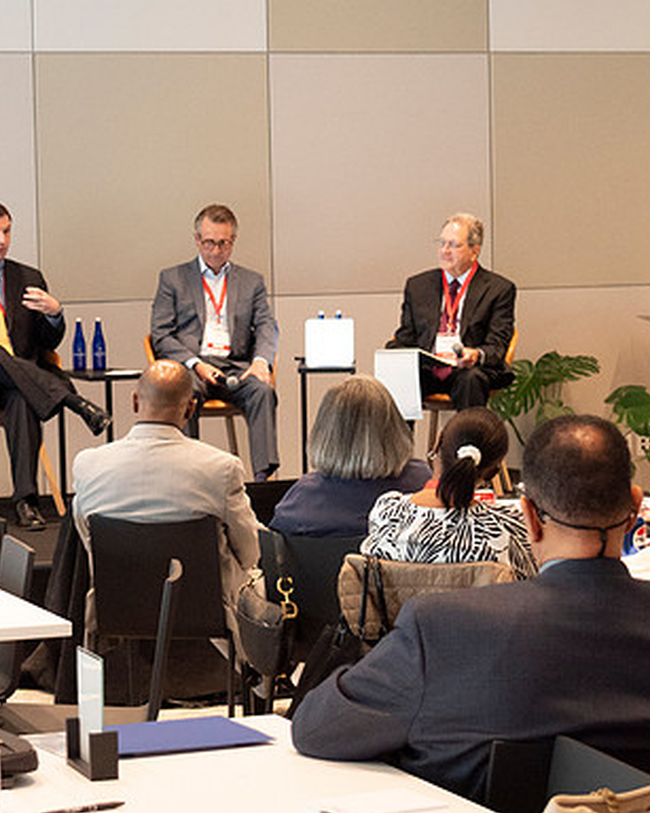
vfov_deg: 19.8
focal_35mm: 97
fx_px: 2333
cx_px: 108
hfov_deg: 15.7
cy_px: 405
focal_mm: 44
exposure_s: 1/100
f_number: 5
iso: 3200
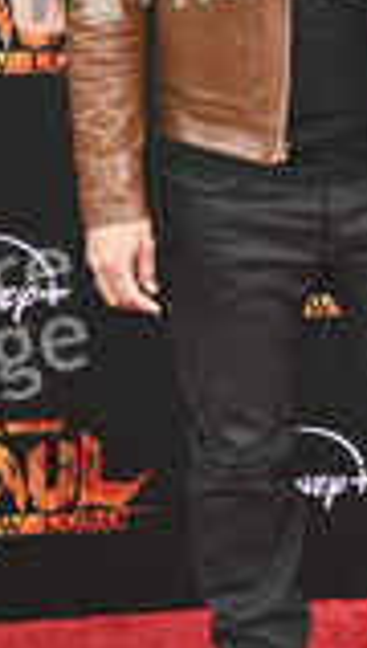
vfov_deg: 20.1
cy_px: 143
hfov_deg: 11.5
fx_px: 1808
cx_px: 322
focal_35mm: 105
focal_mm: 40
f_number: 6.3
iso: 640
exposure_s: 1/320
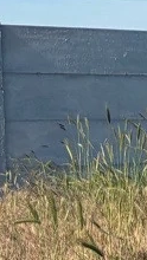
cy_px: 246
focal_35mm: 172
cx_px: 475
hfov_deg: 6.3
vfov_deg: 12.4
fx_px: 1190
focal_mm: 5.96
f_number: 1.6
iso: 50
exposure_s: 1/2985
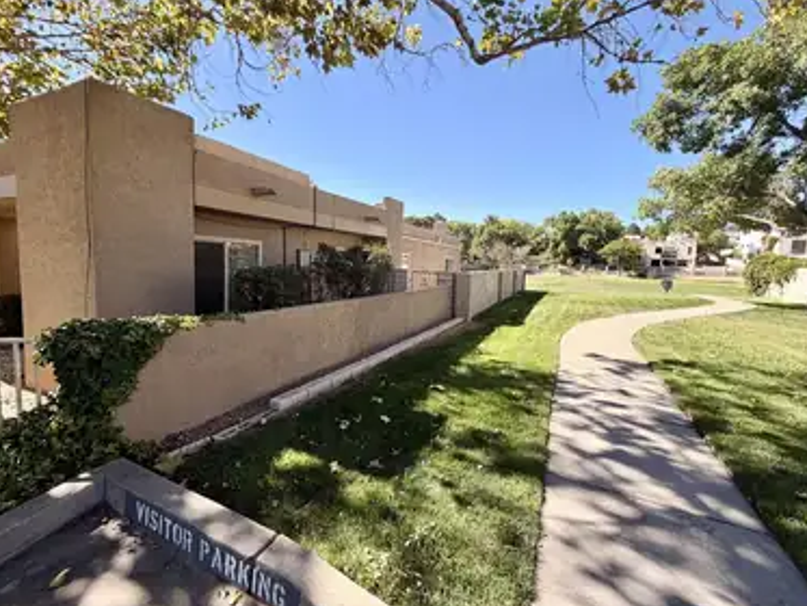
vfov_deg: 81.7
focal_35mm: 15
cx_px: 405
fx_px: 350
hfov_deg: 98.2
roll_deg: -1.2
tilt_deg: -4.6
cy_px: 288
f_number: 2.2
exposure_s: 1/596
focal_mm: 2.22
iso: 40
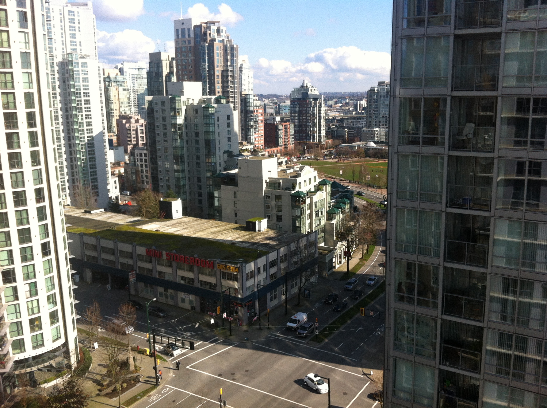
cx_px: 274
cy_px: 204
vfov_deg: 40.6
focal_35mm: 35
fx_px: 552
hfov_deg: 52.7
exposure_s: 1/838
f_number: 2.8
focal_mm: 3.85
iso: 80
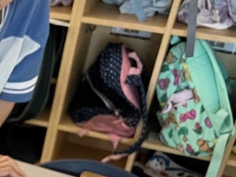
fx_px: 668
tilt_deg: -34.6
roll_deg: -0.8
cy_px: 247
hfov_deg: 16.9
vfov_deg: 14.3
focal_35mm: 98
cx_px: -174
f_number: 1.5
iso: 640
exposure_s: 1/30
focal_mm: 5.7
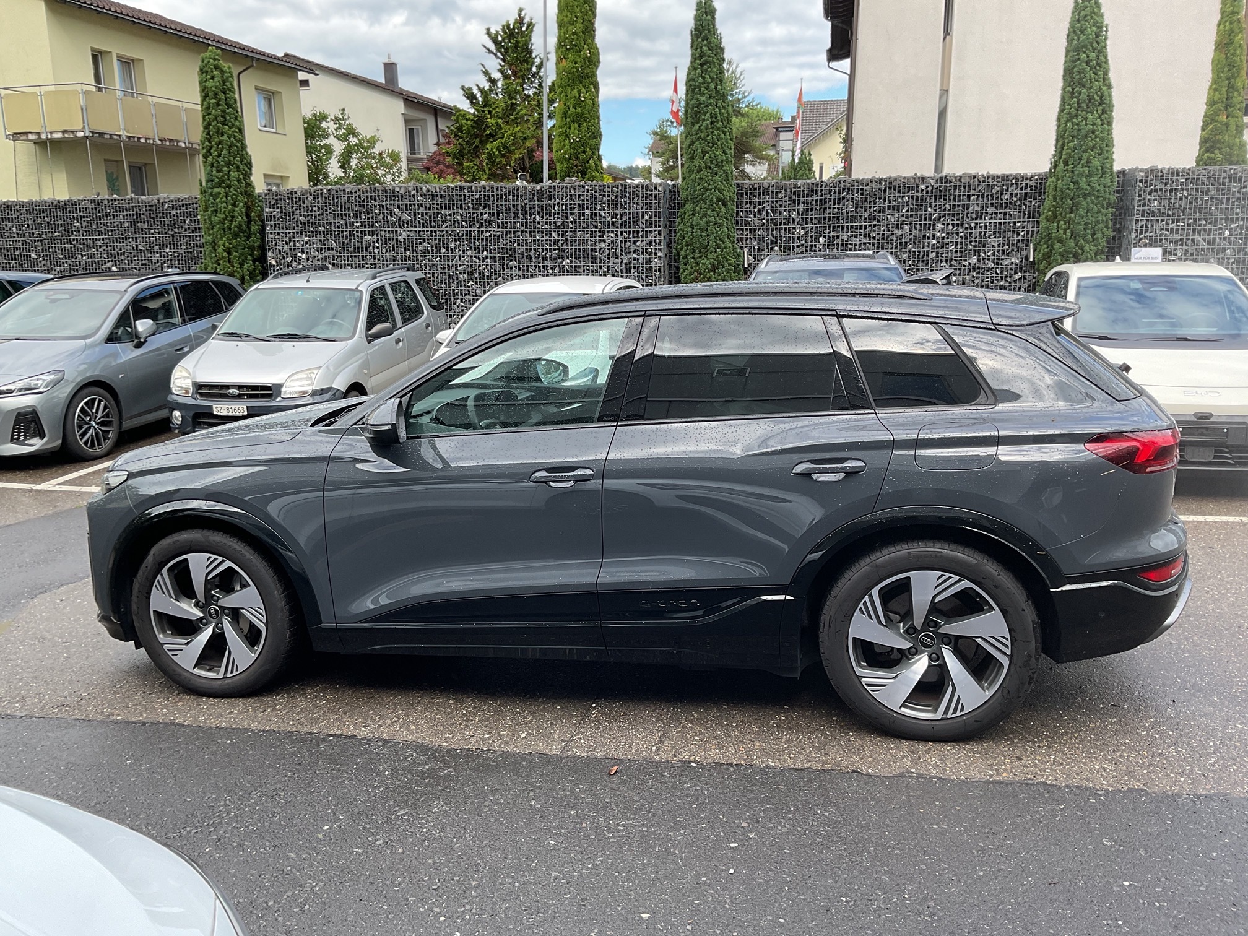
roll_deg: +0.3
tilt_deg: -12.9
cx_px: 624
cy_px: 468
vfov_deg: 48.2
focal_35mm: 29
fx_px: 1046
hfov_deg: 61.7
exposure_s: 1/318
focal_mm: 3
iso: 16
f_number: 1.8
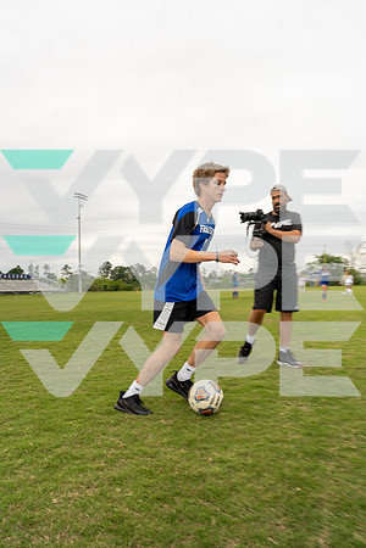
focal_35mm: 28
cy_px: 274
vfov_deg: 65.5
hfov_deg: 46.4
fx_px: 427
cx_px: 183
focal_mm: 28
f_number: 7.1
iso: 250
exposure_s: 1/250
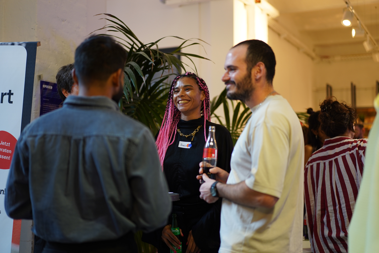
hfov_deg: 36.2
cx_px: 190
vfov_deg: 24.6
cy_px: 126
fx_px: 579
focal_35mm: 55
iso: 320
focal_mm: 55
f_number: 1.8
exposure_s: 1/60
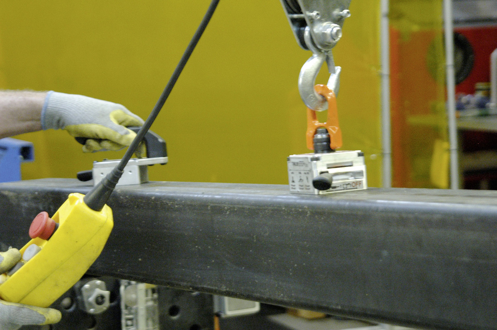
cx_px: 248
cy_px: 165
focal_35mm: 123
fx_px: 1697
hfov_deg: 16.7
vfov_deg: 11.1
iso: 1600
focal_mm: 82
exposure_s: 1/25
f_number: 5.3
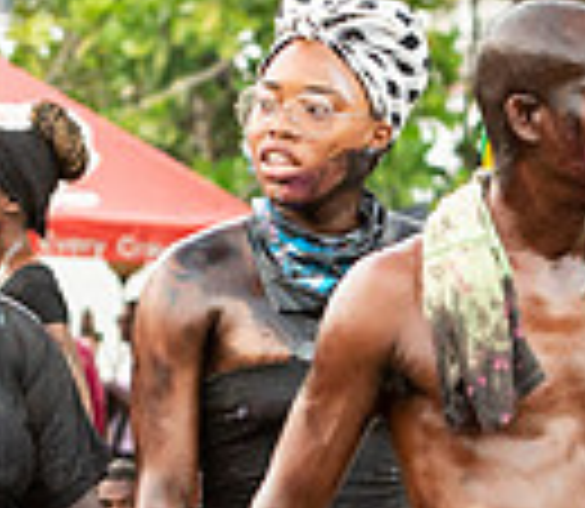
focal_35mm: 465
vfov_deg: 3.5
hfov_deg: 4.0
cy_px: 535
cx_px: 269
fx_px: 8330
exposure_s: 1/160
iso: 5000
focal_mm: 85
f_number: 5
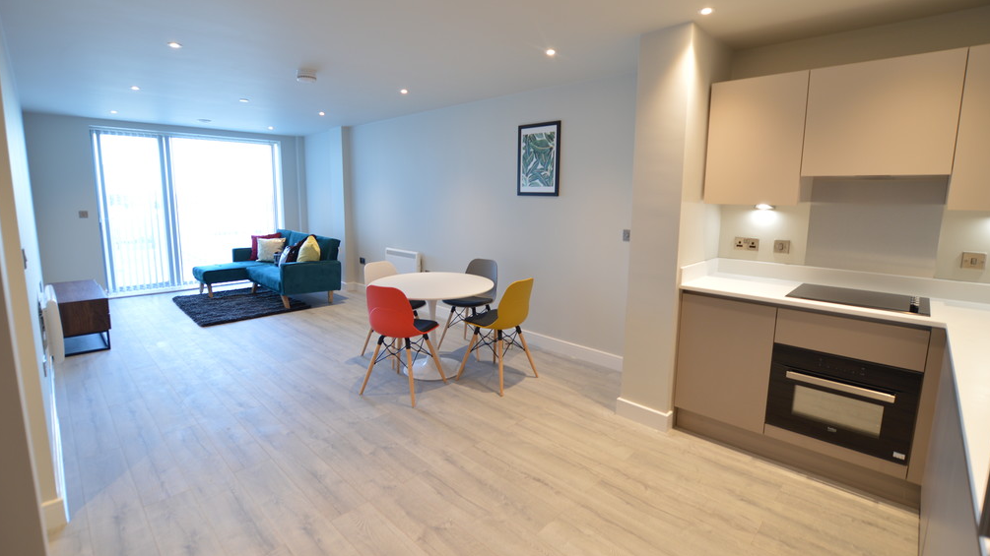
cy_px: 255
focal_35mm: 16
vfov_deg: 67.0
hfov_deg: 99.4
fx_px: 420
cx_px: 491
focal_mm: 10
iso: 140
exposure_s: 1/15
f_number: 3.5
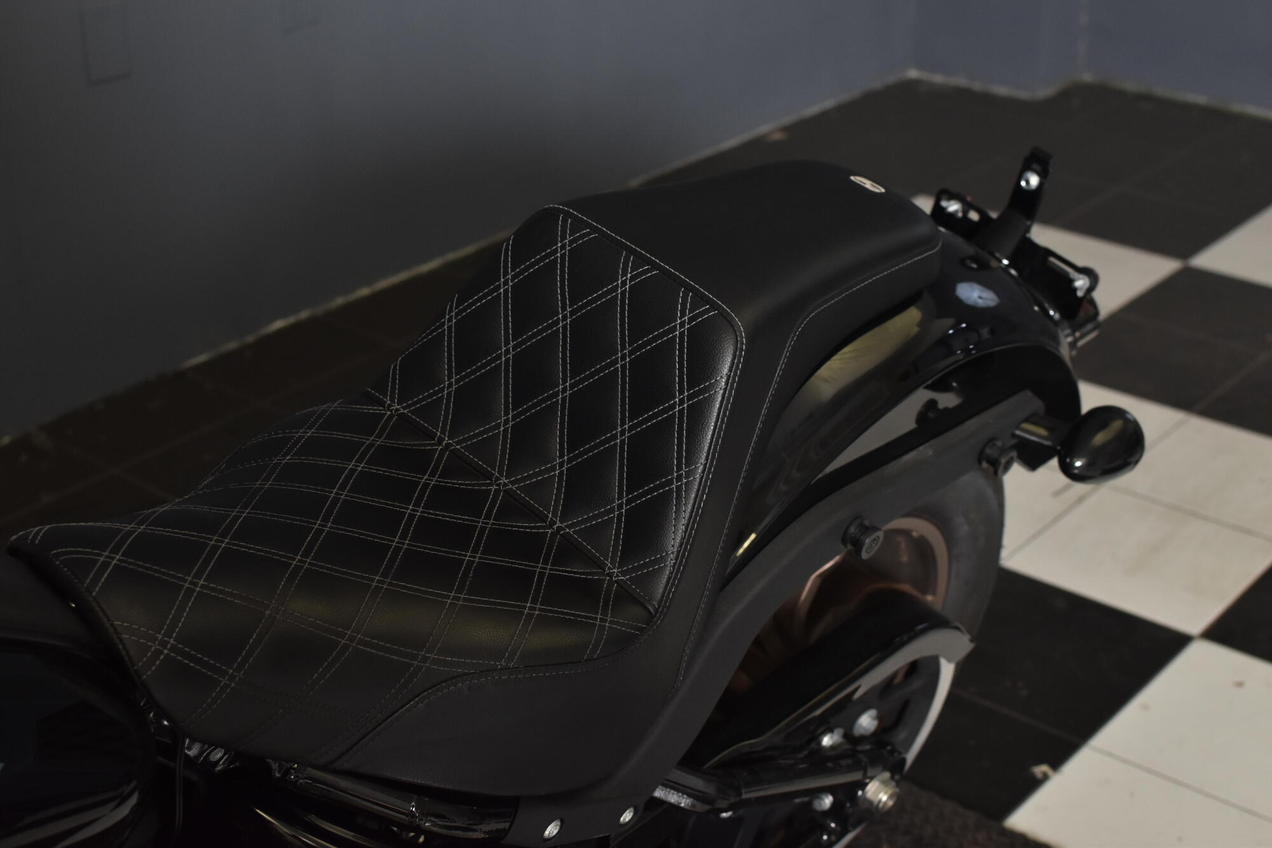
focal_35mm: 52
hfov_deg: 37.9
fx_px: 1855
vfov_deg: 25.7
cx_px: 636
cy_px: 424
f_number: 4.5
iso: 800
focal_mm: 35
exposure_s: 1/160
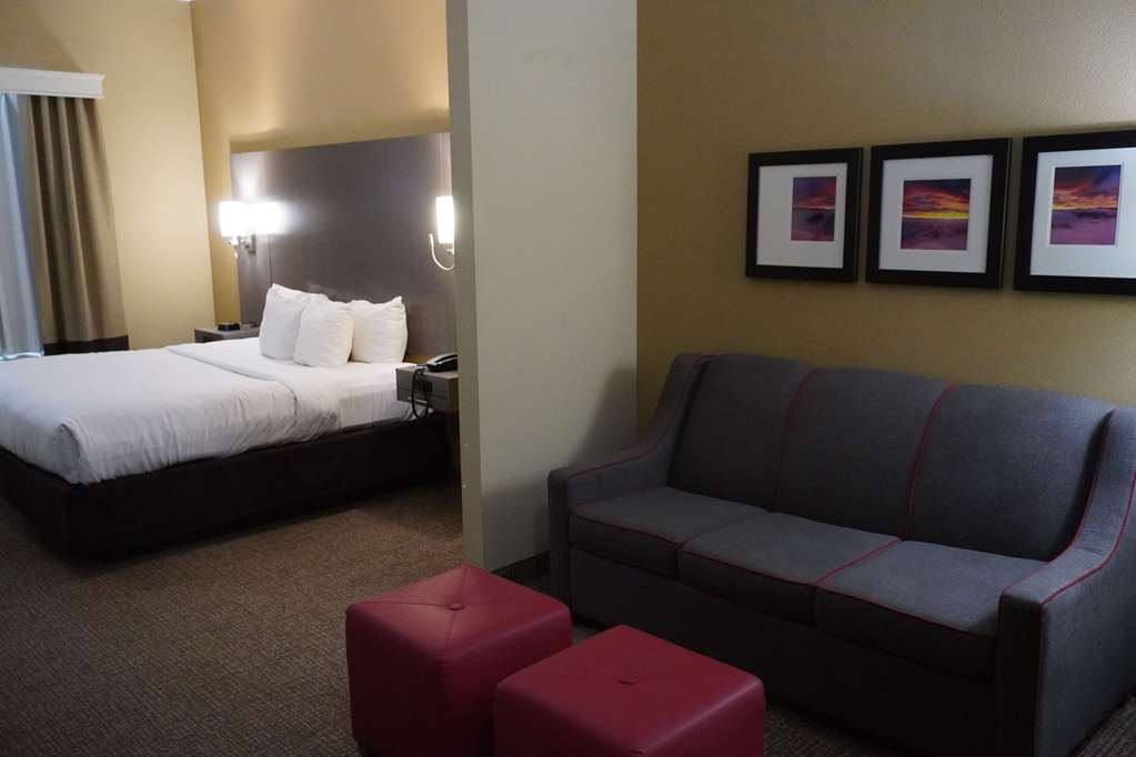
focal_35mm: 30
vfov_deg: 43.6
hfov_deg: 61.9
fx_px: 947
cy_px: 378
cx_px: 568
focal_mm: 20
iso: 6400
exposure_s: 1/125
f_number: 4
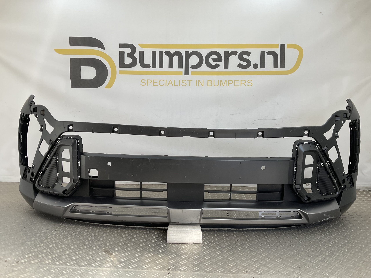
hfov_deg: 61.7
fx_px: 311
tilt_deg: -7.4
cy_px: 139
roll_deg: -1.2
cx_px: 186
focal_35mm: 29
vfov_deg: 48.2
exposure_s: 1/310
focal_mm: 3
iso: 16
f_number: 1.8
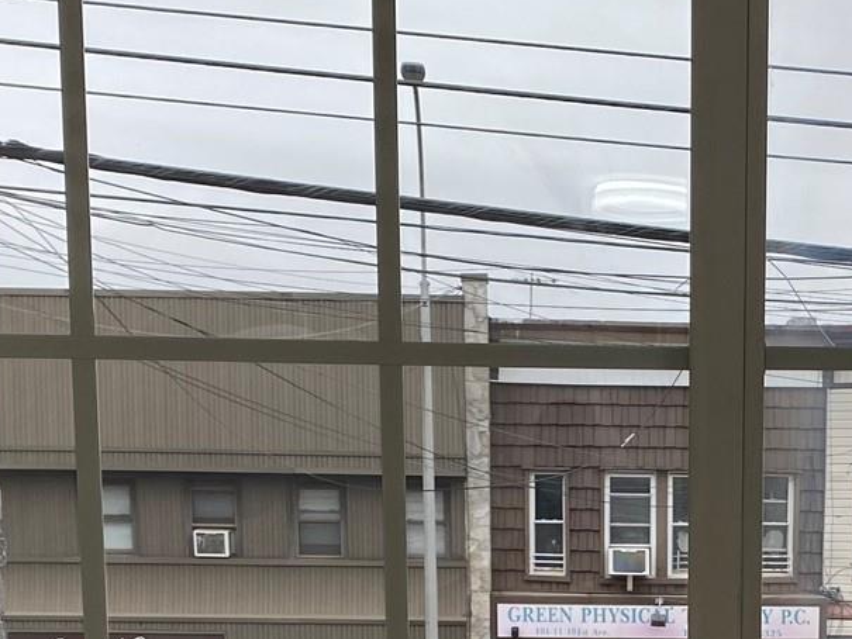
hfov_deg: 21.8
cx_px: 732
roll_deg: -0.5
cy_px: 929
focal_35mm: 88
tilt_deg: -9.2
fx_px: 2166
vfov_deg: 15.6
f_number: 1.8
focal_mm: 4.25
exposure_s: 1/288
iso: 32
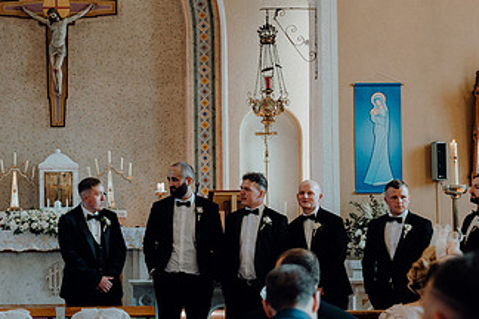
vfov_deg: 13.4
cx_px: 71
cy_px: 178
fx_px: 1357
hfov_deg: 19.7
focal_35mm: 102
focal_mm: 57
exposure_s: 1/200
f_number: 3.2
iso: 1250
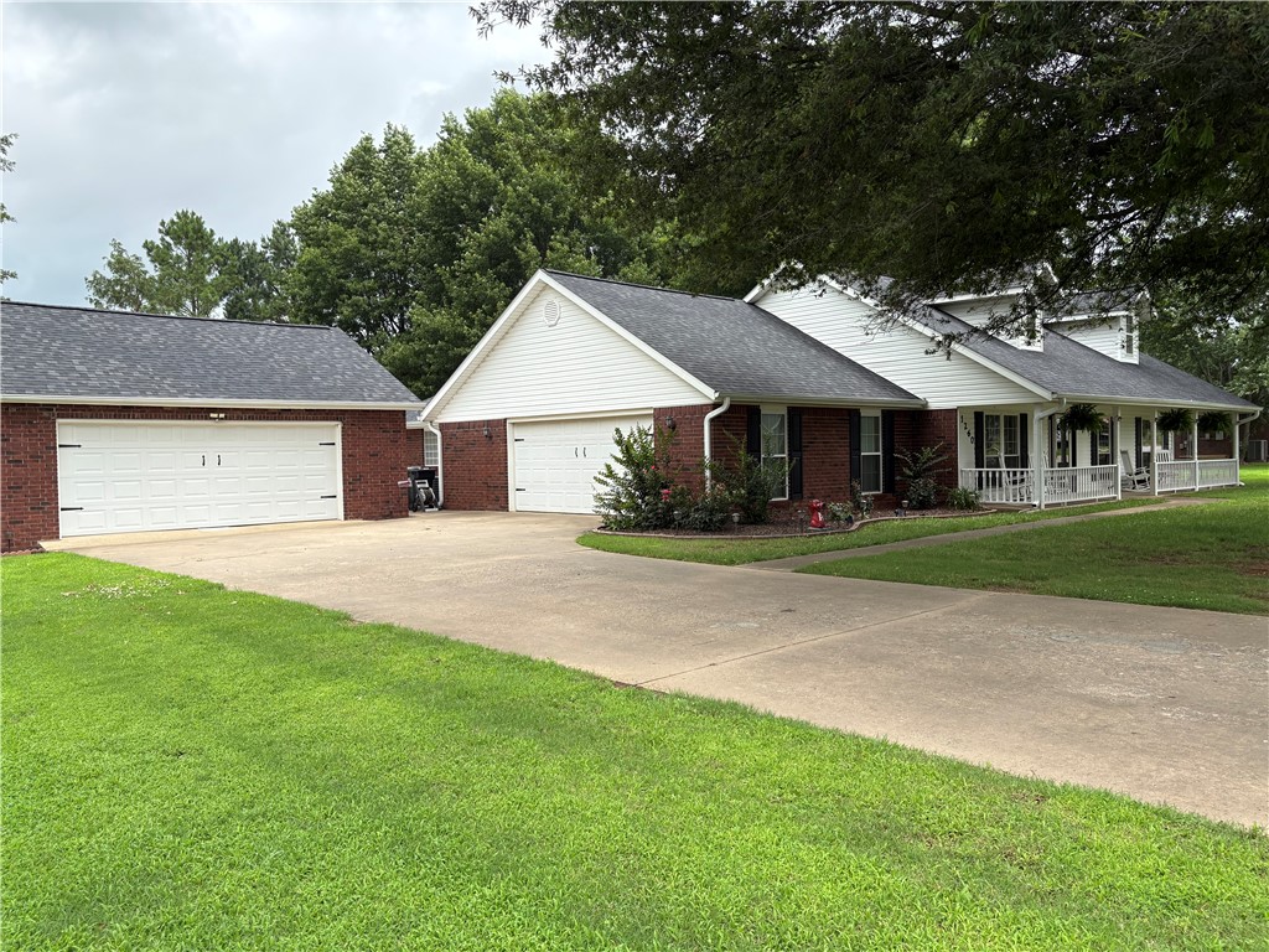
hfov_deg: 67.3
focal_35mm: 26
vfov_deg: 53.1
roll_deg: +1.9
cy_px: 476
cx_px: 634
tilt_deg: +0.4
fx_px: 953
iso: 50
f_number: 1.6
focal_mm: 5.96
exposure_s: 1/1667
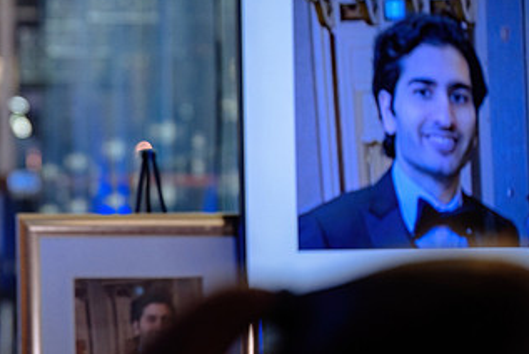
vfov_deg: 10.7
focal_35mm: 128
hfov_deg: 15.8
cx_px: 52
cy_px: 206
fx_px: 1883
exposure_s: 1/100
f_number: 2.8
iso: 800
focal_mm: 70
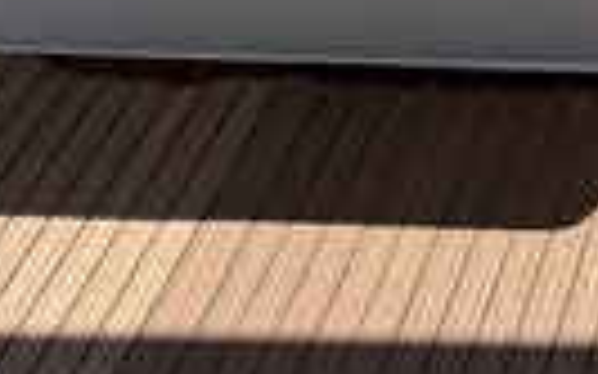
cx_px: 1156
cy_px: -469
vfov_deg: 10.2
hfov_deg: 15.2
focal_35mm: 114
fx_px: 1857
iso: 20
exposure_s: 1/864
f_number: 2.2
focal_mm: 2.22
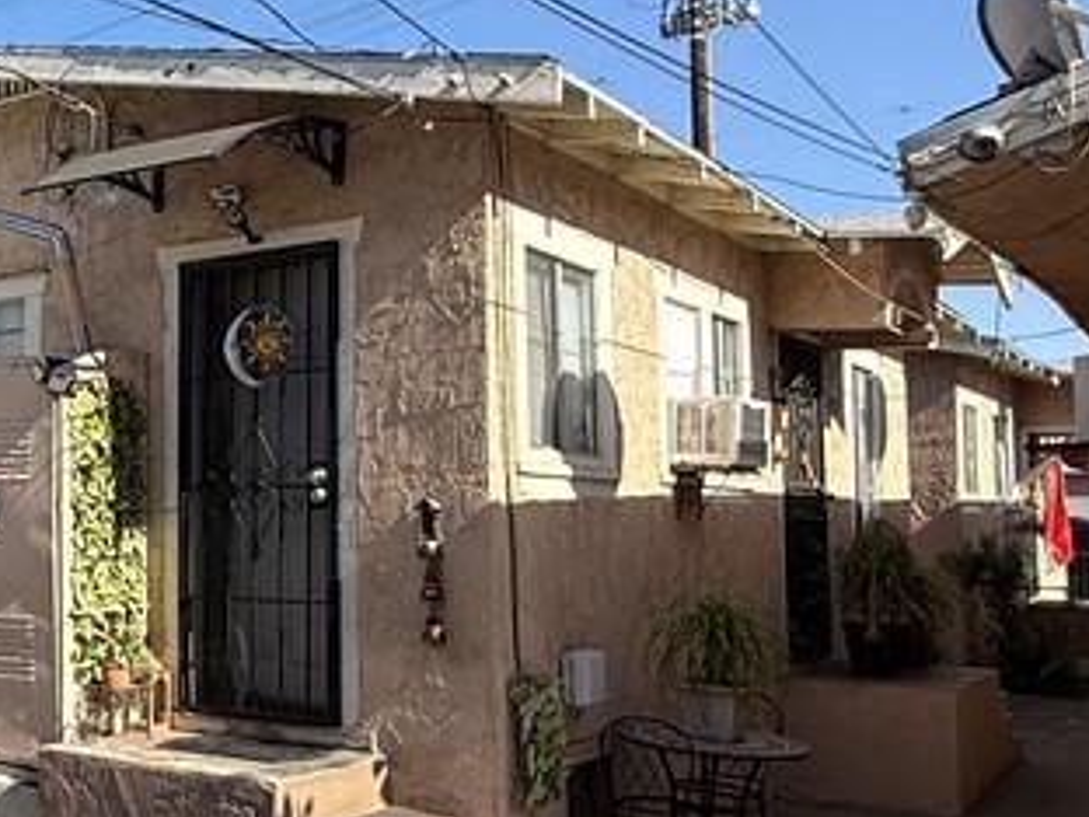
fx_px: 1447
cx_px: 35
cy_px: 464
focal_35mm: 46
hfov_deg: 37.5
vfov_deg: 31.5
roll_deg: +0.0
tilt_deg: +2.9
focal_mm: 2.22
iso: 50
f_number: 2.2
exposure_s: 1/1431
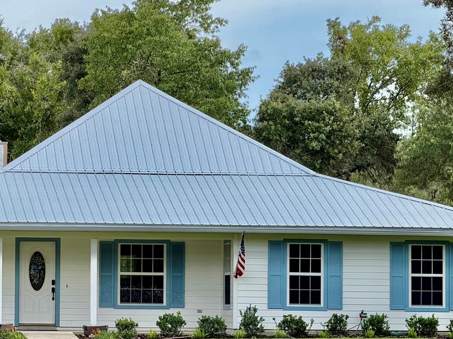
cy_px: 192
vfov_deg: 7.6
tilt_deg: +2.0
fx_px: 2551
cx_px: 95
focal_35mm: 195
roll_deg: +0.0
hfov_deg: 10.1
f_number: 2.8
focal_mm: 16.89
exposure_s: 1/638
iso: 25
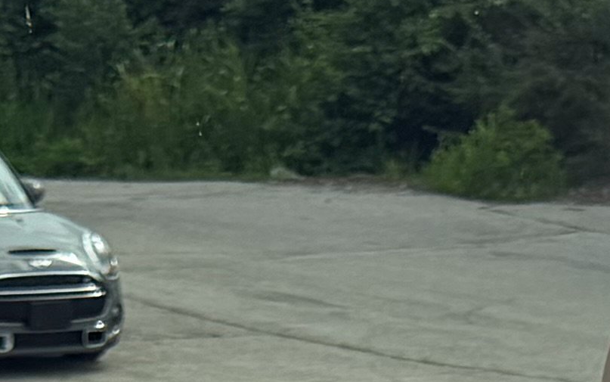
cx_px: 259
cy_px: 1358
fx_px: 2993
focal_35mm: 180
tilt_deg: -19.4
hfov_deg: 11.6
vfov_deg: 6.3
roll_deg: +1.8
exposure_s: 1/979
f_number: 1.78
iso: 80
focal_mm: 6.76
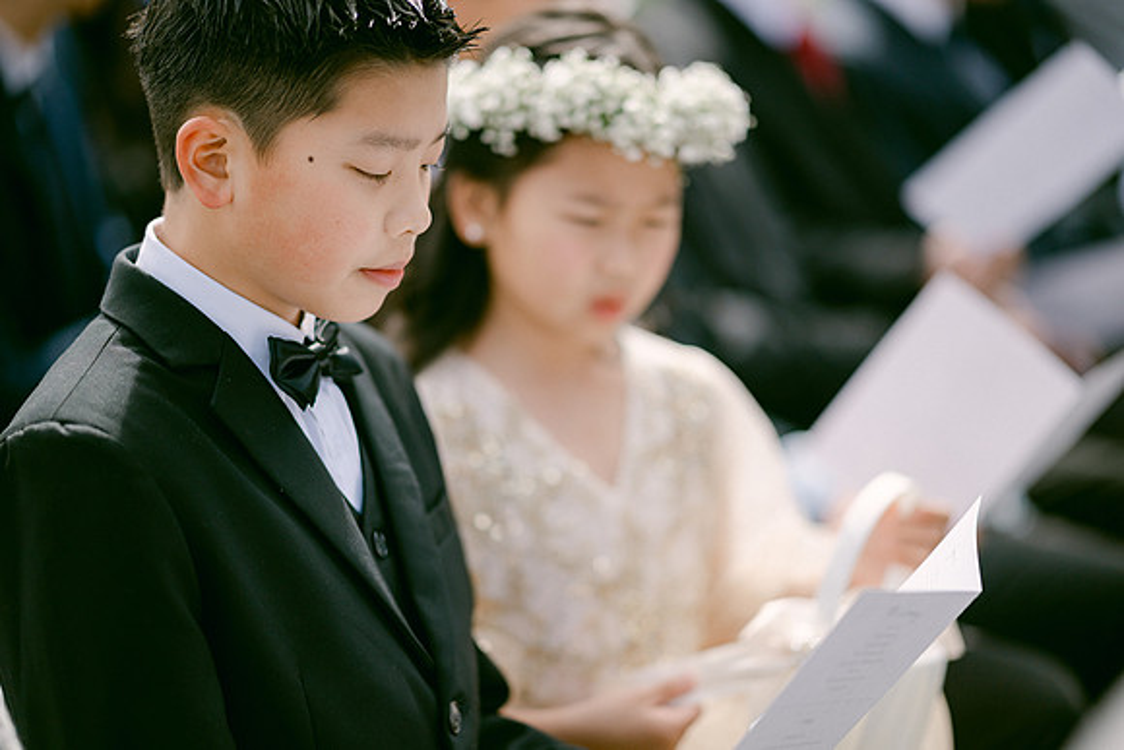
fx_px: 3279
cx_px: 562
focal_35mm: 105
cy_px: 375
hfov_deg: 19.5
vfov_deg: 13.0
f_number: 1.4
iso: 200
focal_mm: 105
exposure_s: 1/8000
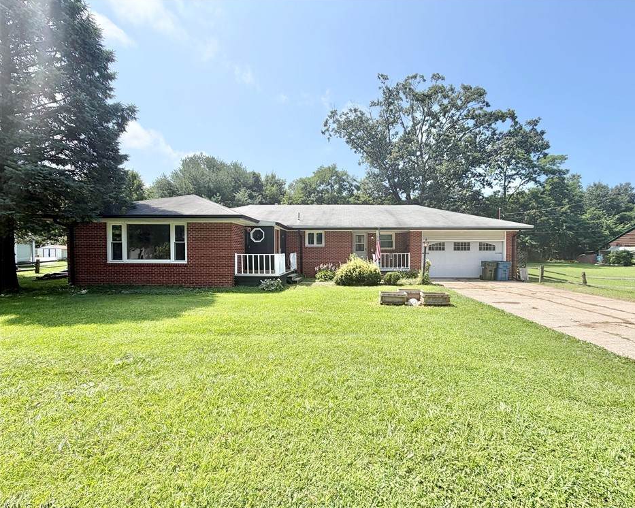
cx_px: 348
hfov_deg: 96.5
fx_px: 282
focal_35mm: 15
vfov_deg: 84.0
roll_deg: +0.7
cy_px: 258
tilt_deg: -1.0
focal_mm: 2.22
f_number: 2.2
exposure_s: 1/770
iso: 25
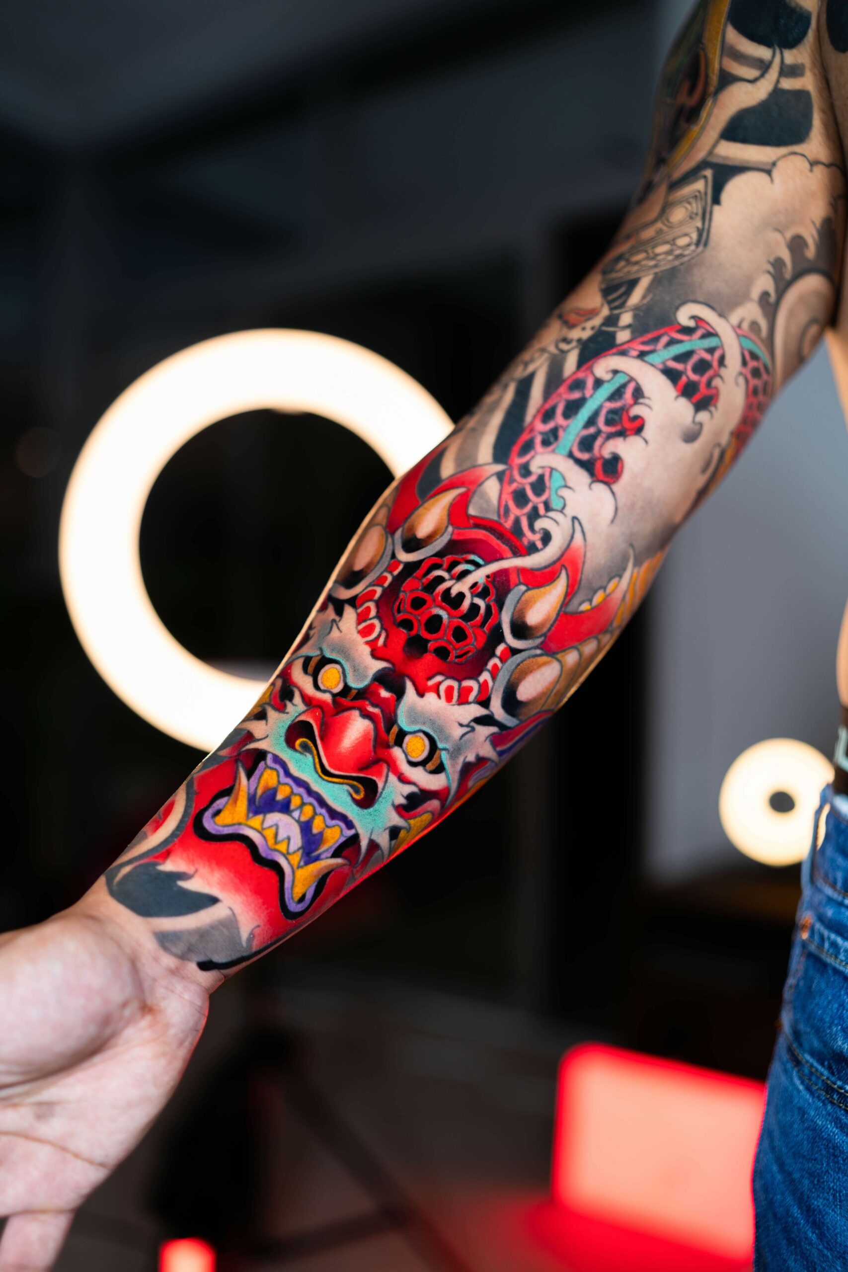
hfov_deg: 37.9
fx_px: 1236
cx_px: 424
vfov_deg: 54.4
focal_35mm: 35
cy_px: 636
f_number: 1.6
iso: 125
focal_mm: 35
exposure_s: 1/125
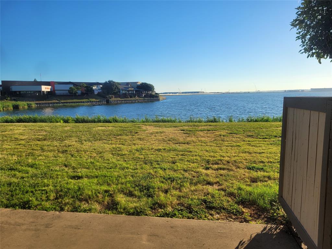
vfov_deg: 53.1
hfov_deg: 67.3
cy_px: 124
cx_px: 166
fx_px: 249
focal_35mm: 26
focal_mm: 5.4
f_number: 1.8
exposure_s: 1/1695
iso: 40
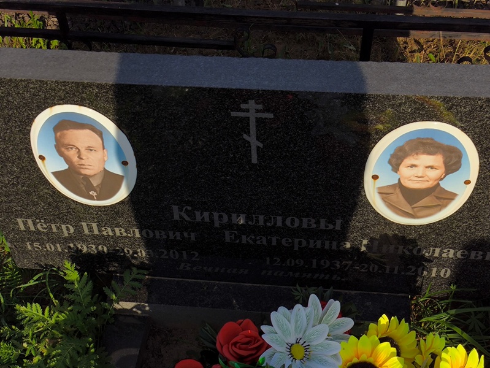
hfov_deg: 38.2
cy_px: 184
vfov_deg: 29.1
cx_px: 245
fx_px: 708
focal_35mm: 50
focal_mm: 4.71
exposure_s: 1/2162
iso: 50
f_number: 1.7
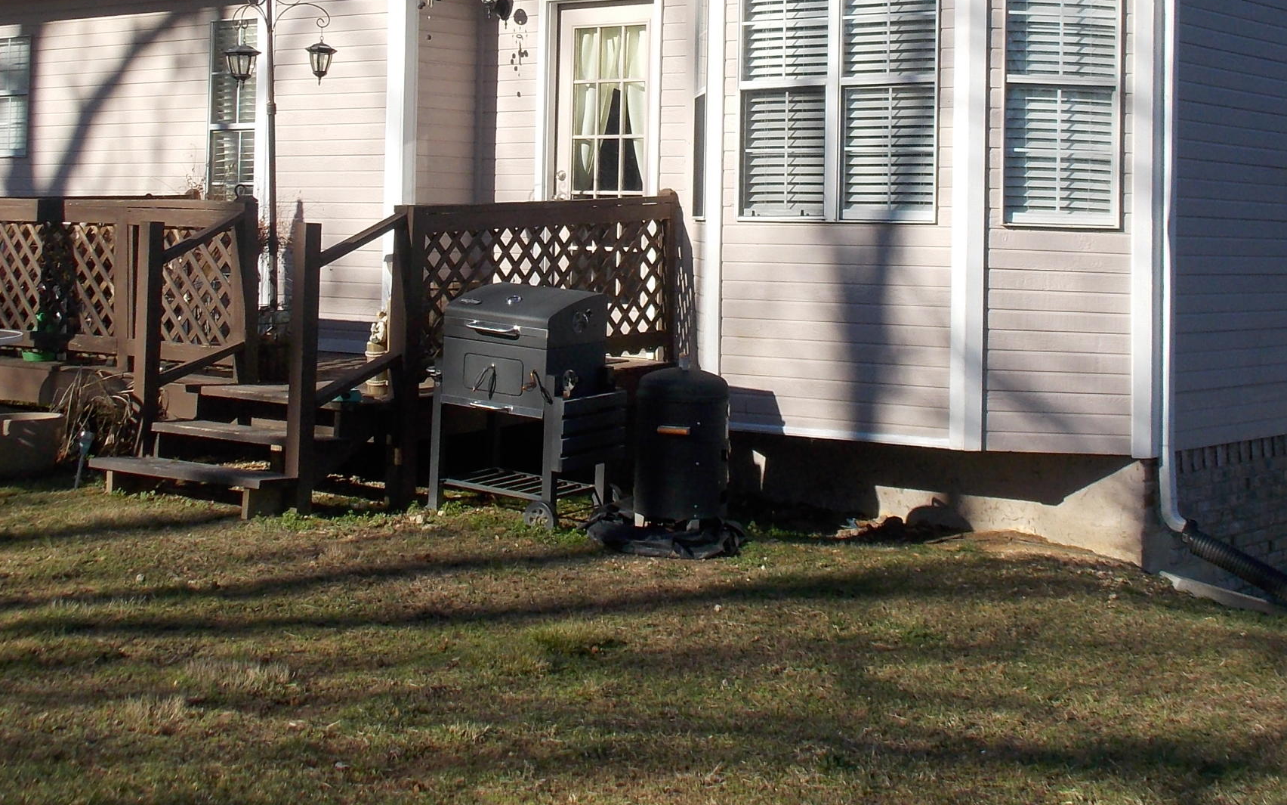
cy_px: 113
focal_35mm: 56
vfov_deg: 22.7
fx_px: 1964
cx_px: 648
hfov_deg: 36.3
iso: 80
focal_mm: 5.3
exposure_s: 1/800
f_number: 3.3
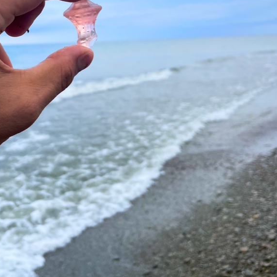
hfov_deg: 40.5
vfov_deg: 40.3
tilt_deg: -6.1
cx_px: 94
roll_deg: +2.0
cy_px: 87
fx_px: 371
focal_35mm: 41
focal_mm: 4.2
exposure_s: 1/1795
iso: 32
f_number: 1.6
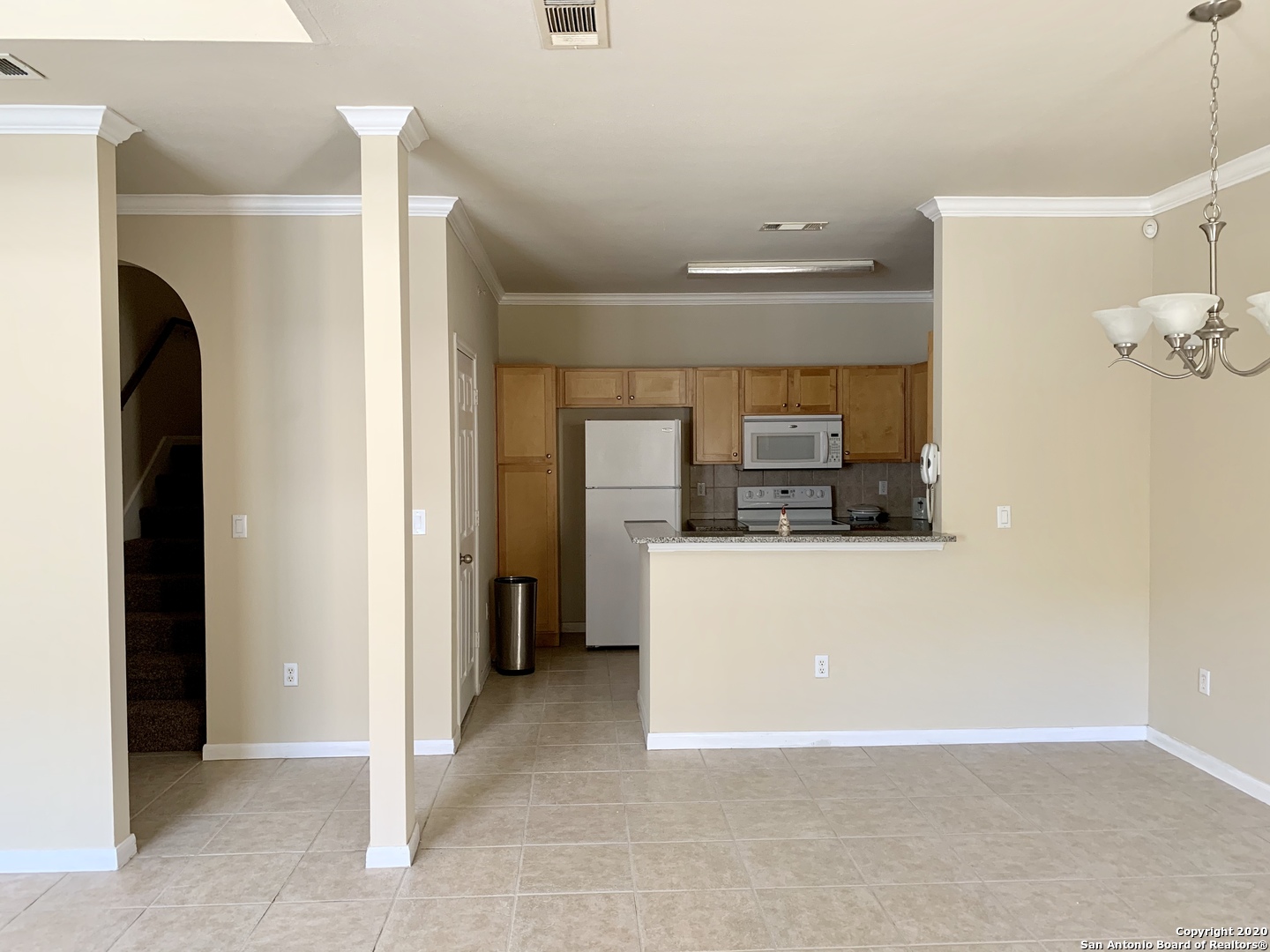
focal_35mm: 26
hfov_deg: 67.3
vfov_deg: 53.1
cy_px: 476
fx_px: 954
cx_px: 635
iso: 125
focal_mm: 4.25
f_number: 1.8
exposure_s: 1/60
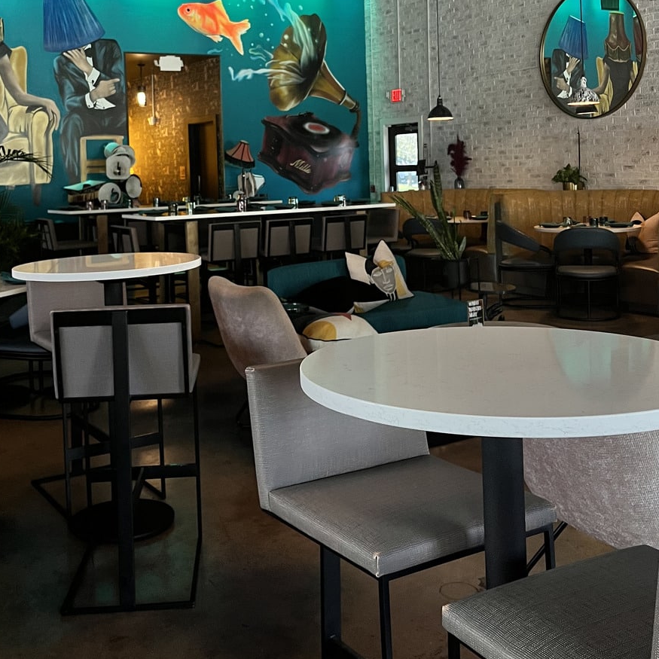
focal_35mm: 42
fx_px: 905
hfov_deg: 40.0
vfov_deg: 39.1
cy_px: 178
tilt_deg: -1.3
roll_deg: +3.0
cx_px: 297
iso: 125
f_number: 1.6
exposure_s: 1/59
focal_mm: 5.1
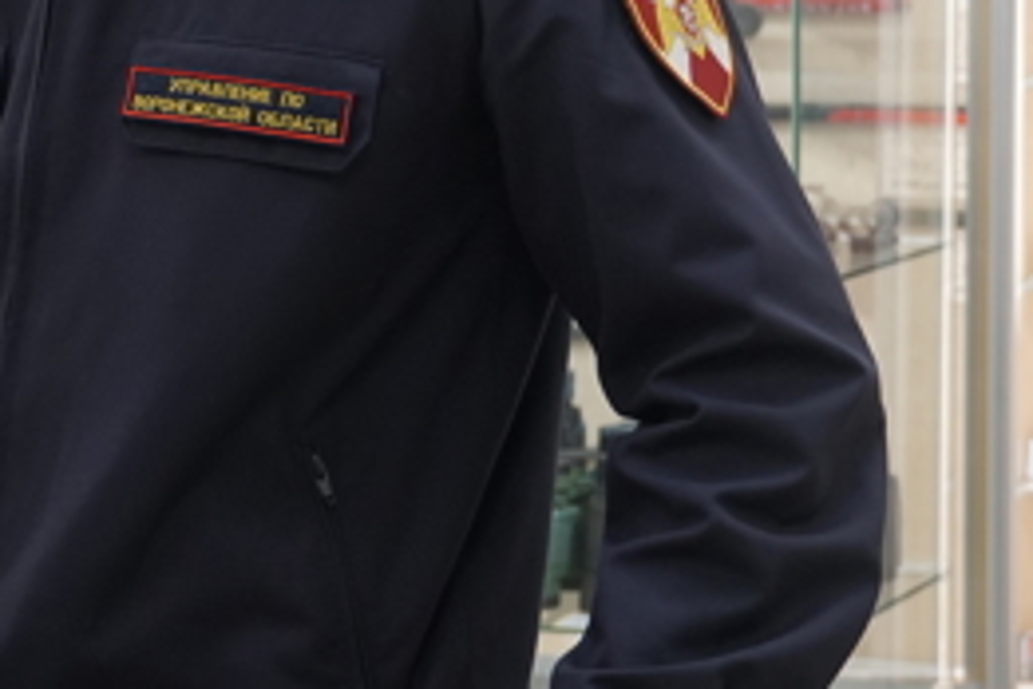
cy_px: 182
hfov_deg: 13.0
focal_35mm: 155
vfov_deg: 8.8
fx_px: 4447
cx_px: -91
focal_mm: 36
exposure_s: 1/60
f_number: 4.5
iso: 640
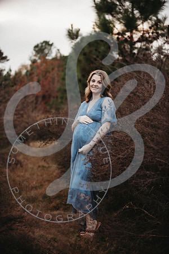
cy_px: 127
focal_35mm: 70
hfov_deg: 19.5
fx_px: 493
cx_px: 84
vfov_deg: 28.8
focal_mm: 70
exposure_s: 1/250
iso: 640
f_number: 2.8
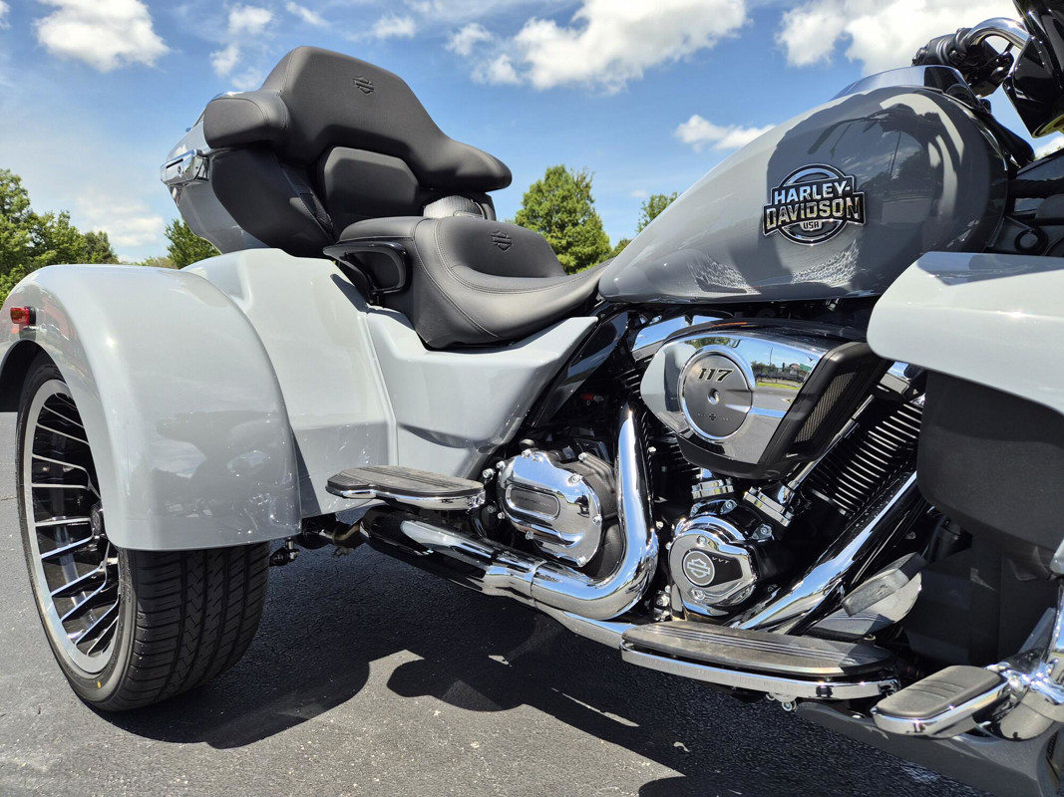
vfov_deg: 58.9
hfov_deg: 73.9
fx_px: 707
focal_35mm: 23
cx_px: 532
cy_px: 398
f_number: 1.8
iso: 80
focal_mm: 5.4
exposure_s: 1/3056
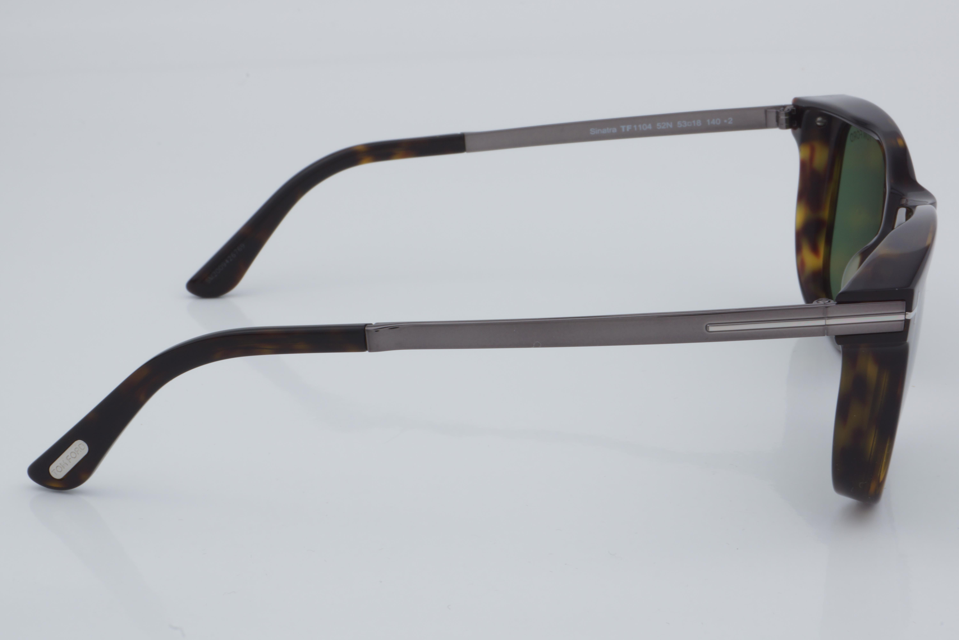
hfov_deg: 27.0
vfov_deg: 18.2
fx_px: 1998
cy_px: 320
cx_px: 480
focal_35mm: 75
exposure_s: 1/4
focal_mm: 50
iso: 100
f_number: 32
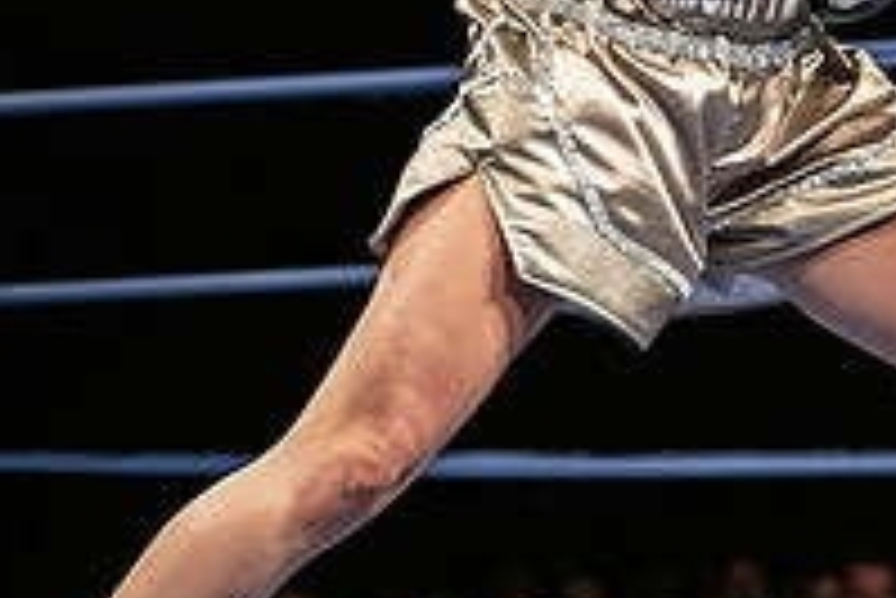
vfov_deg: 8.1
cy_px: -124
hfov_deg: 12.0
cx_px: 995
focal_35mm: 169
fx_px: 4209
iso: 1600
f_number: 2.8
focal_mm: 58
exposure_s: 1/1250
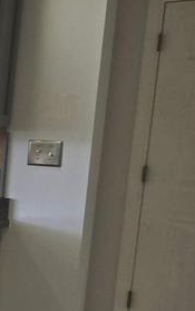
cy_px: 196
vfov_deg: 28.8
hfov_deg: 9.0
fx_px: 602
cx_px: -528
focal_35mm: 71
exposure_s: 1/120
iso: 20
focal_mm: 2.2
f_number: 1.9
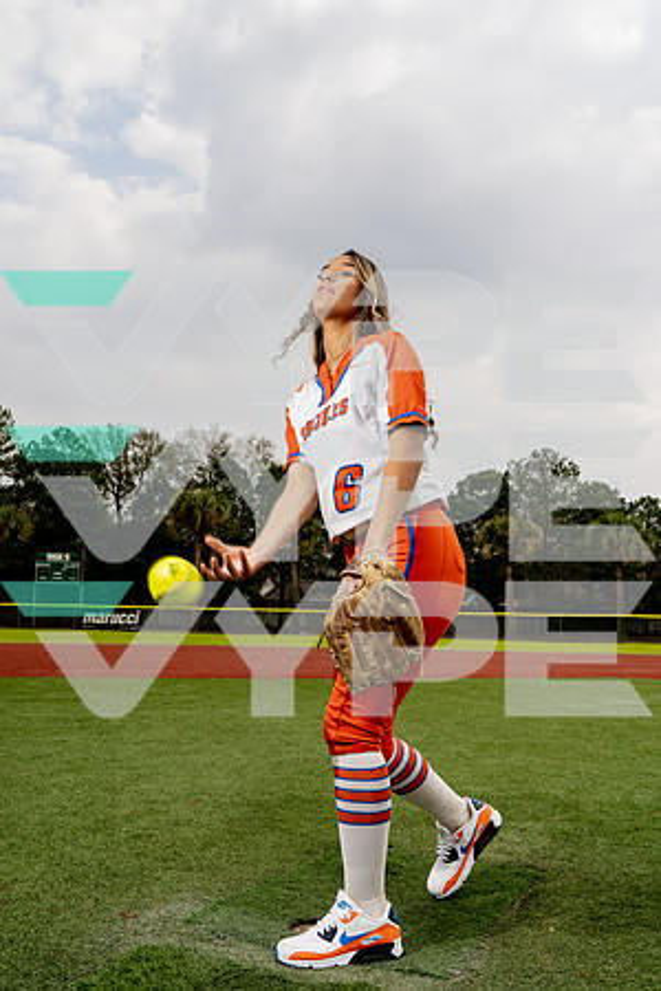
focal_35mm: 35
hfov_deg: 37.9
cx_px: 330
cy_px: 496
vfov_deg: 54.4
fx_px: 964
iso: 125
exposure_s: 1/250
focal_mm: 35
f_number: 8
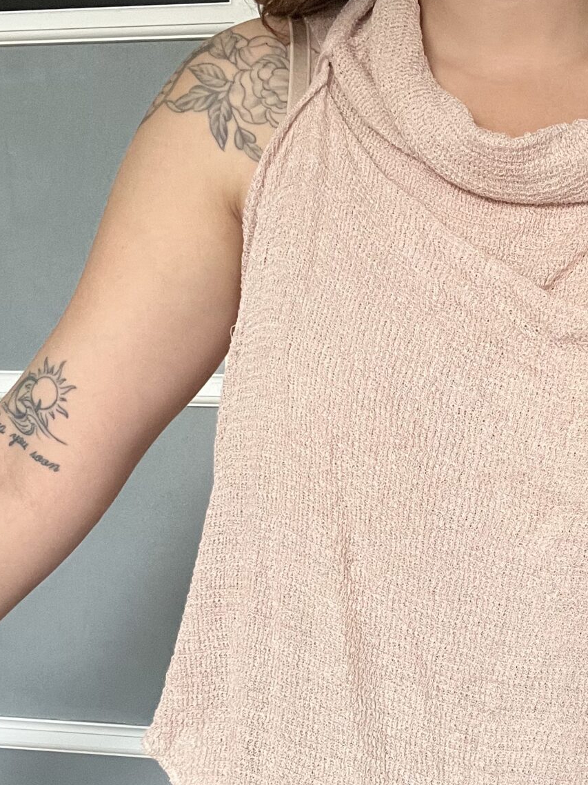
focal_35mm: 54
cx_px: 501
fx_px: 1223
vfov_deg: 35.1
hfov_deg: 26.3
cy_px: 543
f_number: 2.2
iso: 200
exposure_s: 1/60
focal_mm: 2.71
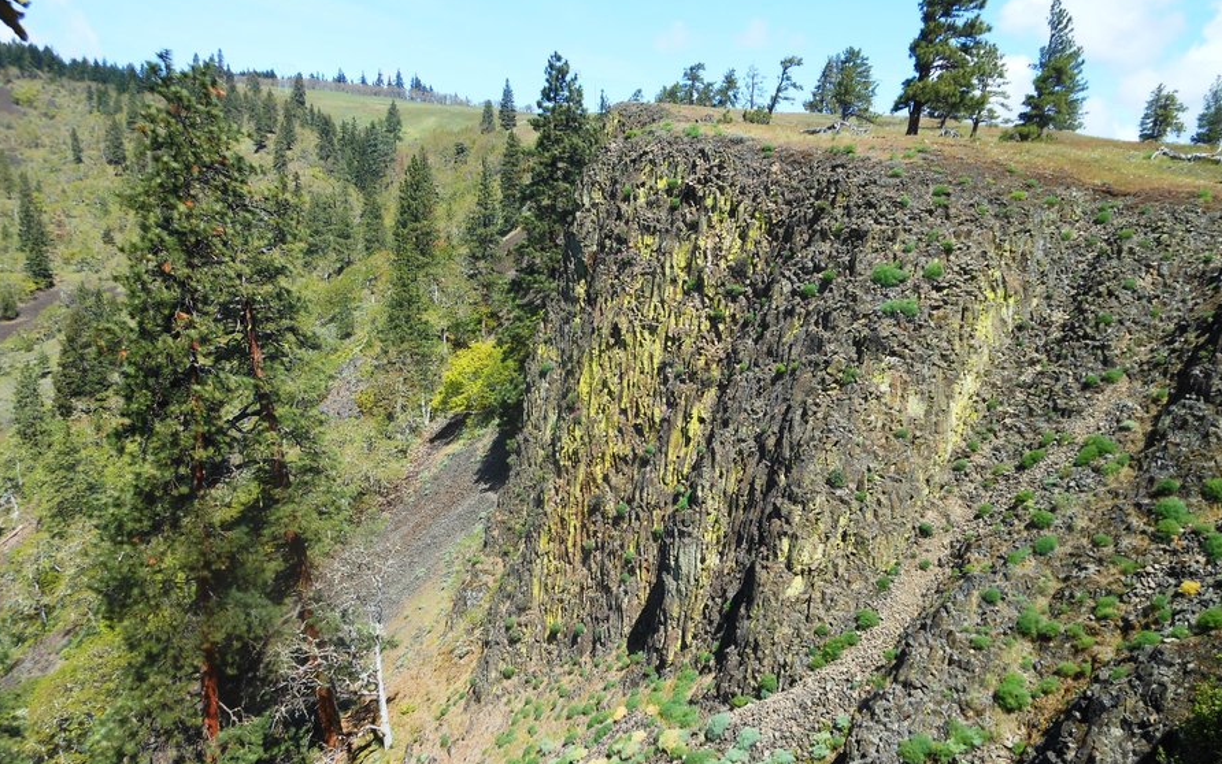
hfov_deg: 61.2
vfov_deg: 40.6
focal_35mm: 31
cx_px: 611
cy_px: 422
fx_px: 1033
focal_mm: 5.2
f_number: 3.3
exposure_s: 1/500
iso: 80
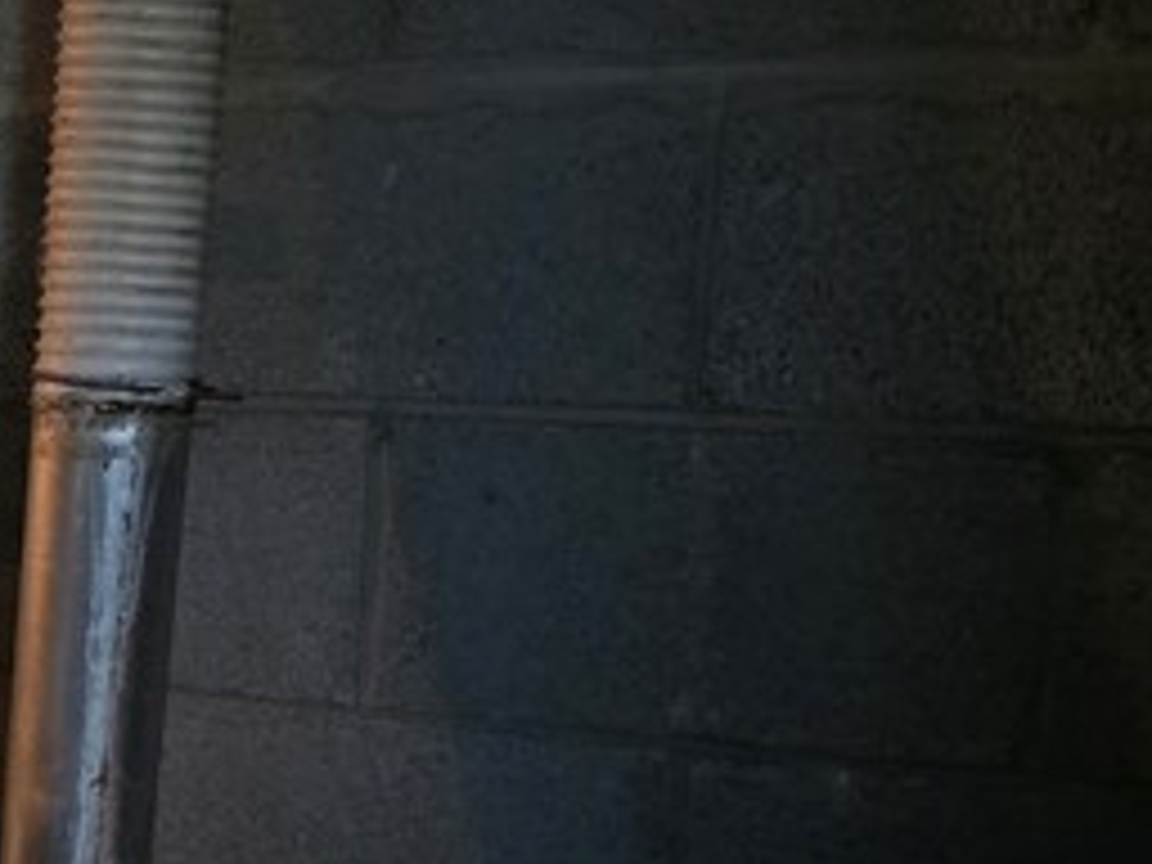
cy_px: 837
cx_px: -572
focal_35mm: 92
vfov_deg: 15.8
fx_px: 3062
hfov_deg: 18.8
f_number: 1.7
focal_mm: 6.3
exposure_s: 1/60
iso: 1250
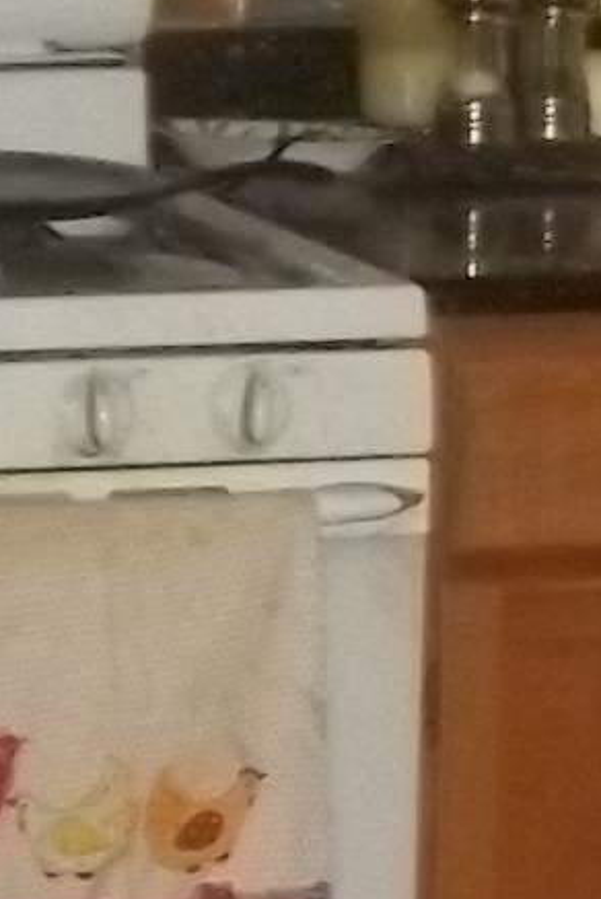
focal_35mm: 226
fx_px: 5650
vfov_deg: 8.9
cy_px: -411
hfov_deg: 5.9
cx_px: -611
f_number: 3.3
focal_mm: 5.9
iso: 320
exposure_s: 1/30
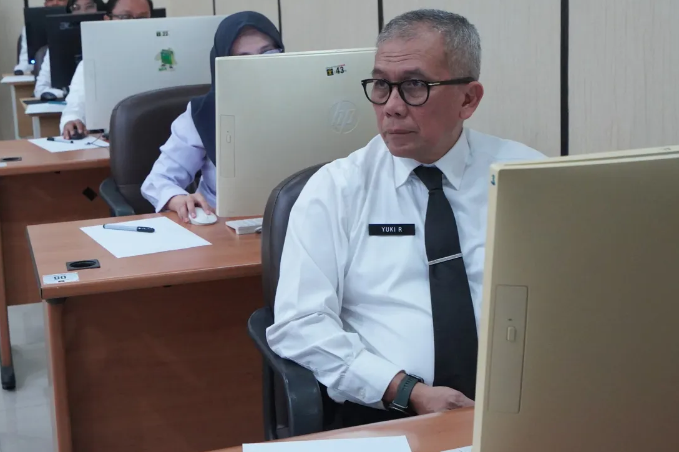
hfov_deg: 33.2
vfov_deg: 22.5
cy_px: 153
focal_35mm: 60
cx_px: 252
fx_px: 1131
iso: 8000
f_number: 5.6
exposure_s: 1/100
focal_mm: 34
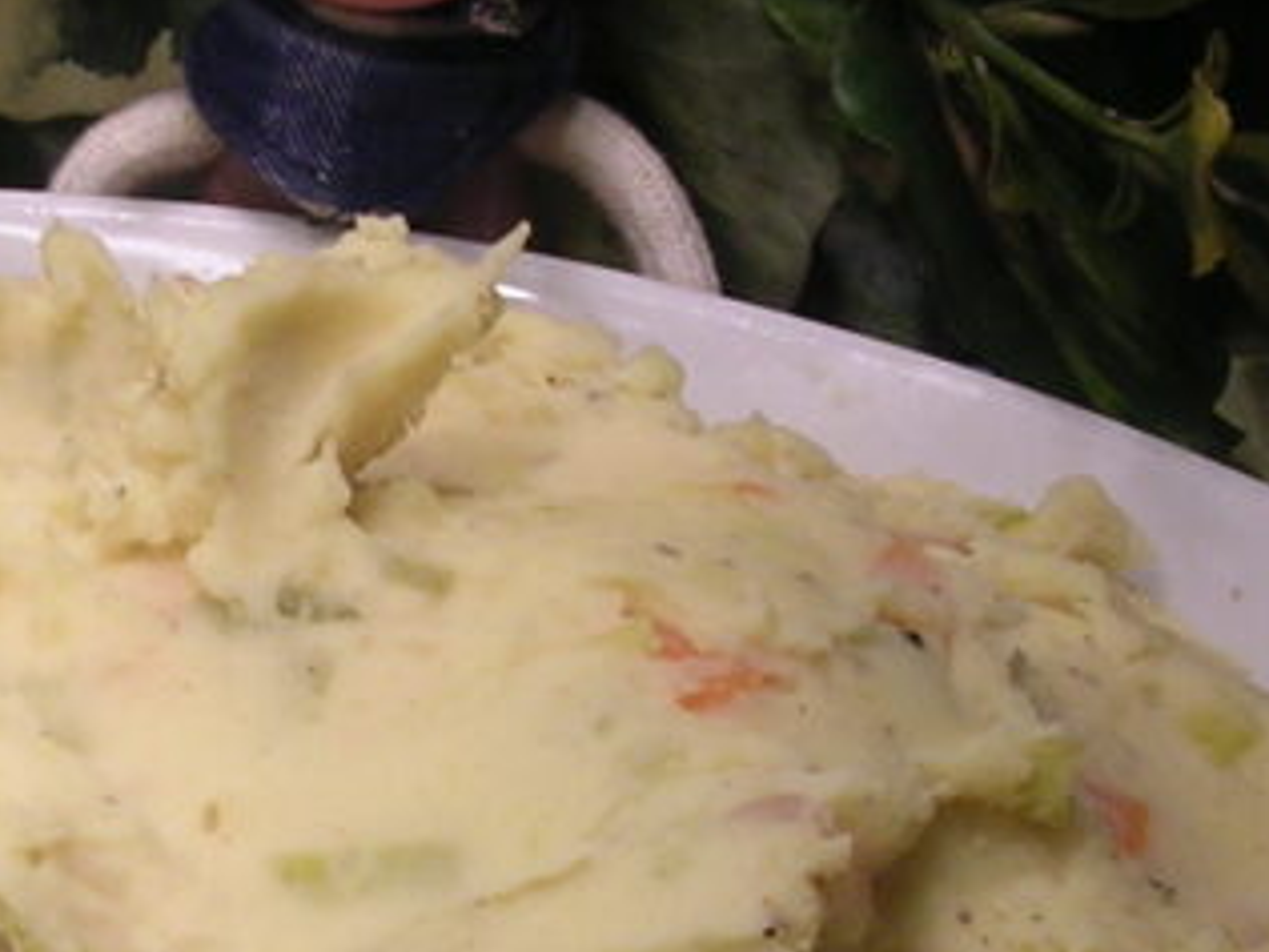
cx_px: 313
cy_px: 474
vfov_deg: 12.0
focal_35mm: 123
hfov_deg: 15.9
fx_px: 4509
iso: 100
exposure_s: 1/45.9
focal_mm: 5.8
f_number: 2.8
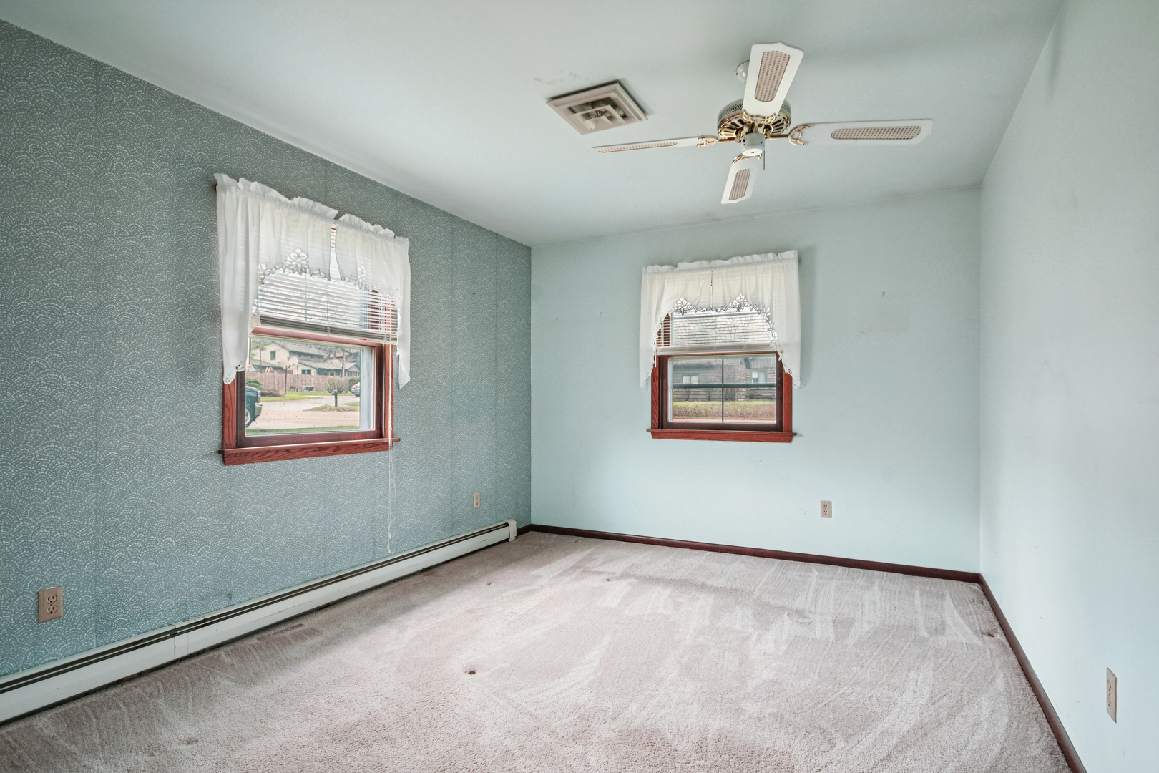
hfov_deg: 90.0
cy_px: 386
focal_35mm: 18
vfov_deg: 67.4
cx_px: 580
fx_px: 579
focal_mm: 12
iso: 400
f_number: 8
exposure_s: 1/15
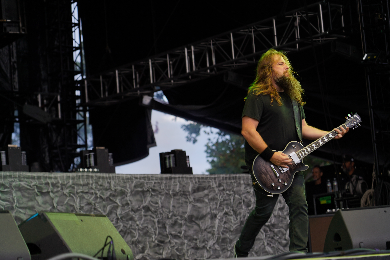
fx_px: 1062
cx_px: 195
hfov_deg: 20.8
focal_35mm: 98
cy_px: 130
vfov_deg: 14.0
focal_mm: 98
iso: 125
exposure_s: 1/100
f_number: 4
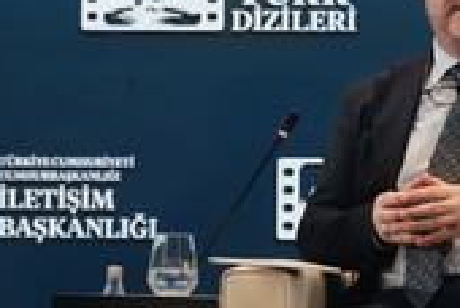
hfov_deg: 2.7
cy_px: -24
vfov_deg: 1.8
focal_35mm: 761
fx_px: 9741
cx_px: 474
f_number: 5
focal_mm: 184.6
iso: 3200
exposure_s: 1/120
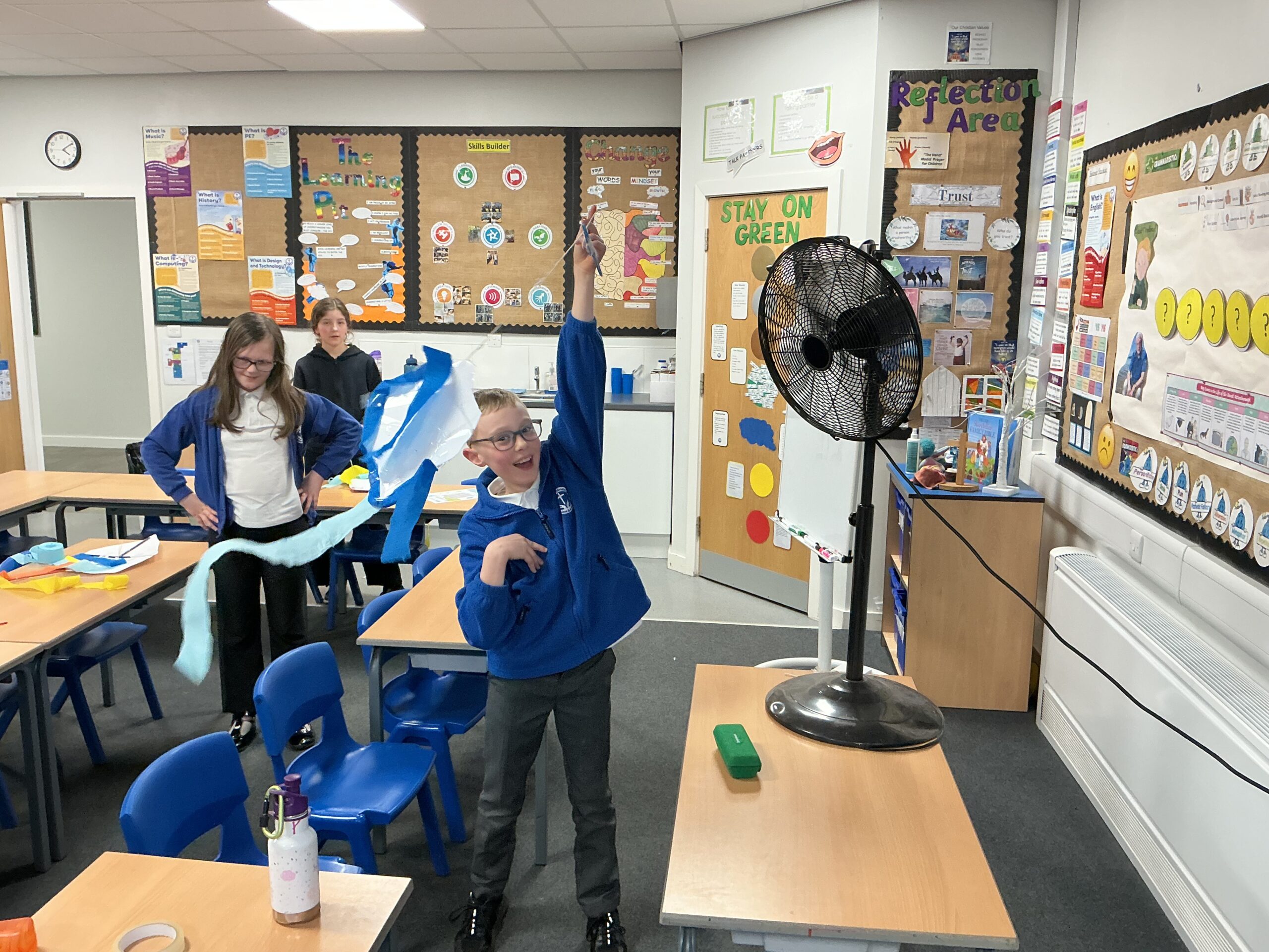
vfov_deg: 48.2
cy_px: 476
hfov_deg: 61.7
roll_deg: -0.6
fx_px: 1063
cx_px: 634
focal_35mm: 29
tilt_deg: -13.1
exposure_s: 1/60
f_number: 1.8
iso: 100
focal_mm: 3
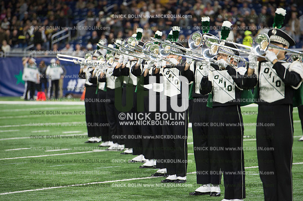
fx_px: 1682
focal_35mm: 200
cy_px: 100
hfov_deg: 10.3
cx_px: 152
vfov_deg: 6.9
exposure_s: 1/1000
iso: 2500
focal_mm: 200
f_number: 3.5
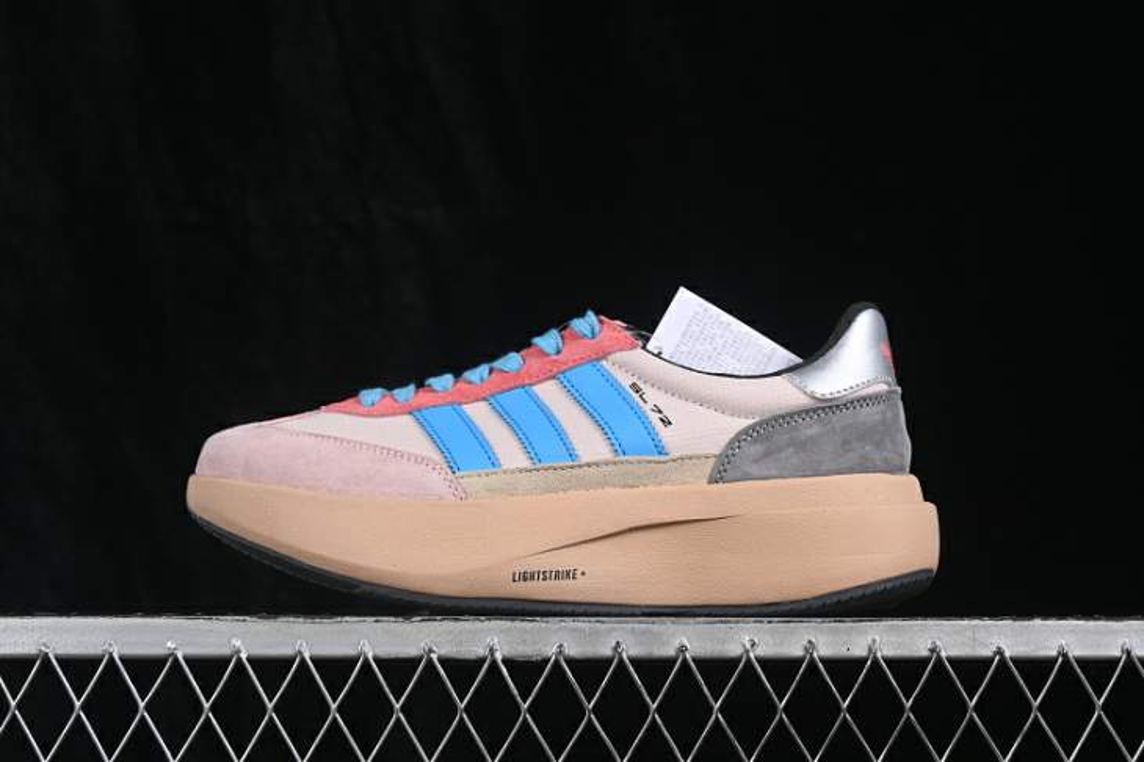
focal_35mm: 75
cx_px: 572
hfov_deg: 27.0
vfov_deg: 18.2
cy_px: 381
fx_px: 2382
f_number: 8
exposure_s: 1/80
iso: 160
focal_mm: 50
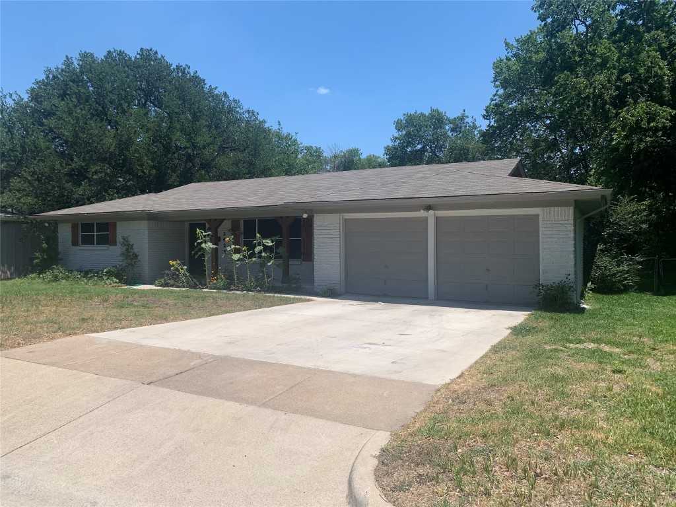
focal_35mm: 26
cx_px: 338
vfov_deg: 53.1
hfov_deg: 67.3
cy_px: 254
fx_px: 508
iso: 25
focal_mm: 4.25
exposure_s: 1/2681
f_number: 1.8
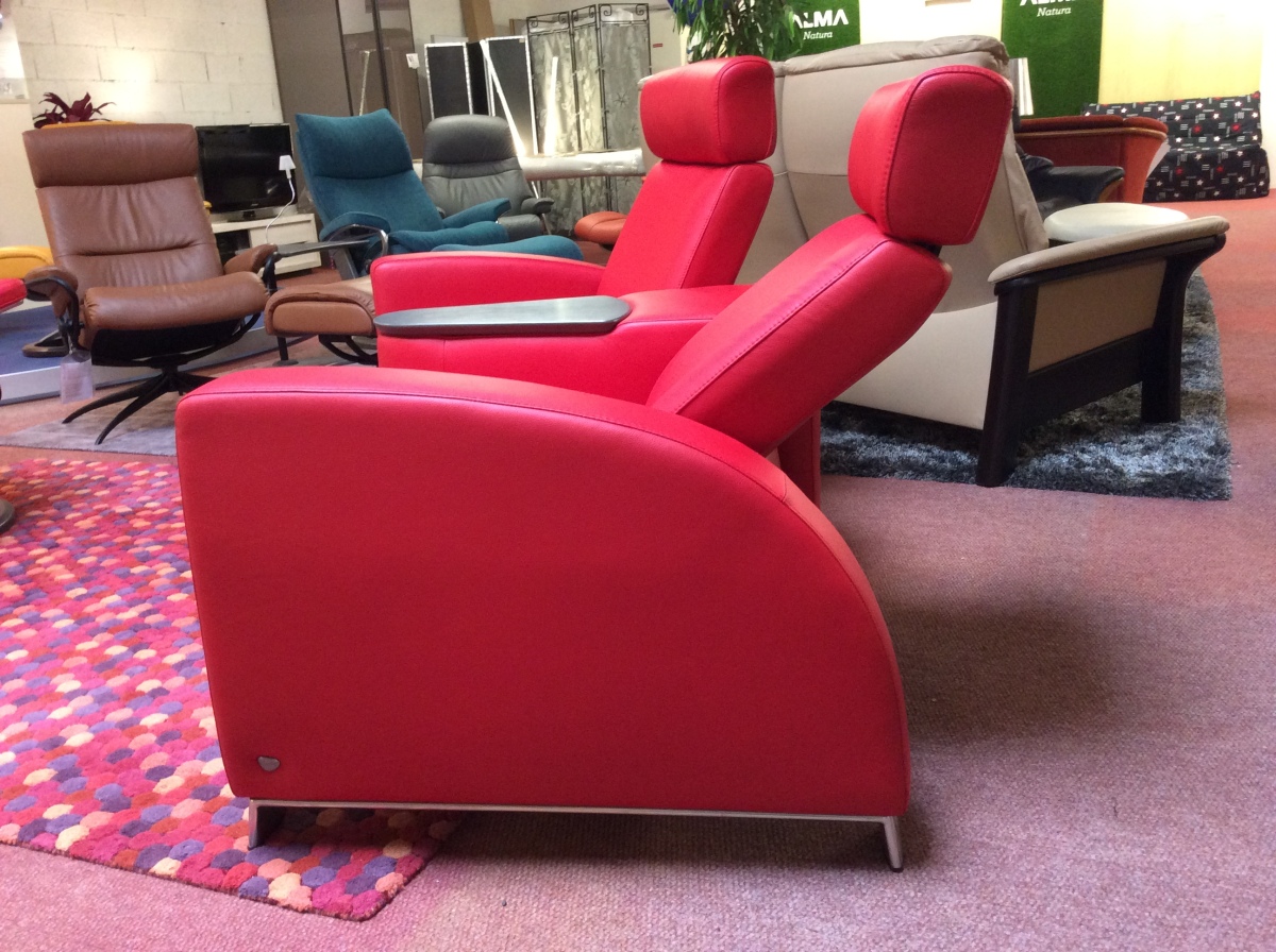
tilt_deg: -17.6
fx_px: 1178
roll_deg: +5.3
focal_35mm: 32
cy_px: 476
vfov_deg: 44.0
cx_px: 638
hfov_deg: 56.9
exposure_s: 1/24
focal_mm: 3.3
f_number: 2.4
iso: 160
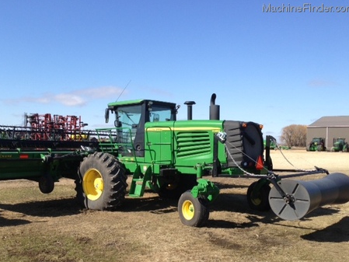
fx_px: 403
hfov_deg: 46.6
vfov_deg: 35.9
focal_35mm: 40
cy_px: 155
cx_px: 143
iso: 50
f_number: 2.4
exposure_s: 1/1130
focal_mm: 4.13
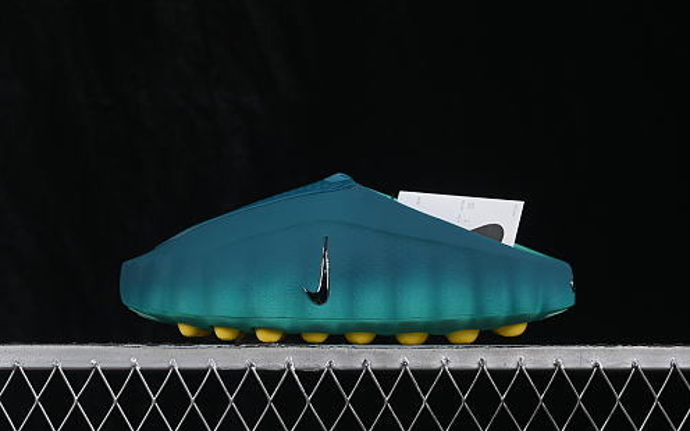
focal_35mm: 77
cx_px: 345
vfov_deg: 16.9
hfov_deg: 26.8
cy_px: 201
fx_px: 1448
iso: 160
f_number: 8
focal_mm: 50
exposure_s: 1/80
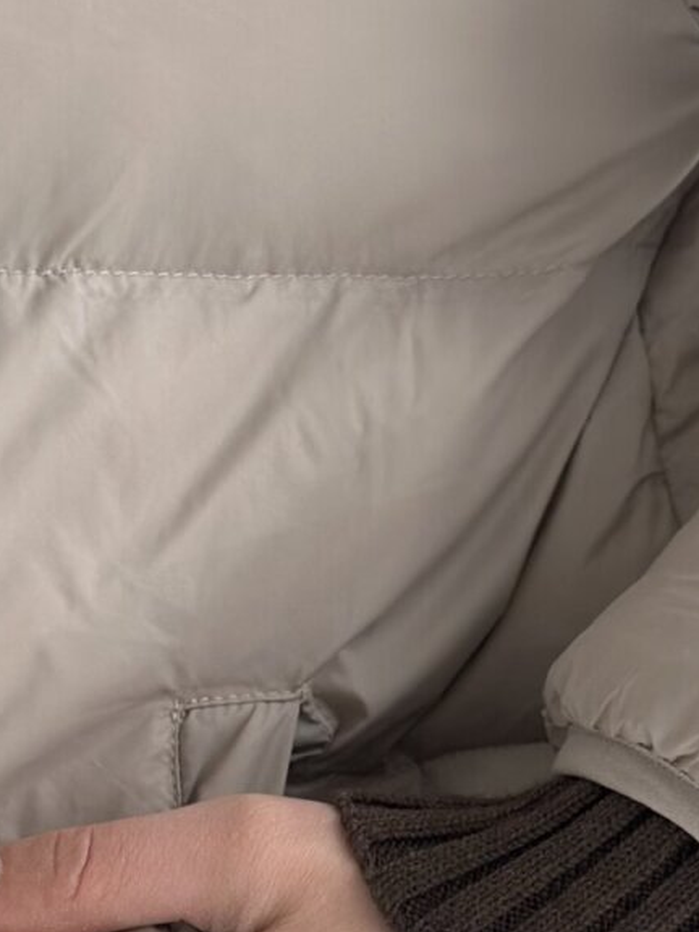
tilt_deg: -6.7
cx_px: 172
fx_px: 3446
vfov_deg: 14.9
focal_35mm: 128
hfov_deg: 11.6
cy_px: 1131
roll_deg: -2.2
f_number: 1.78
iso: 125
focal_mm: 6.86
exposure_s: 1/121
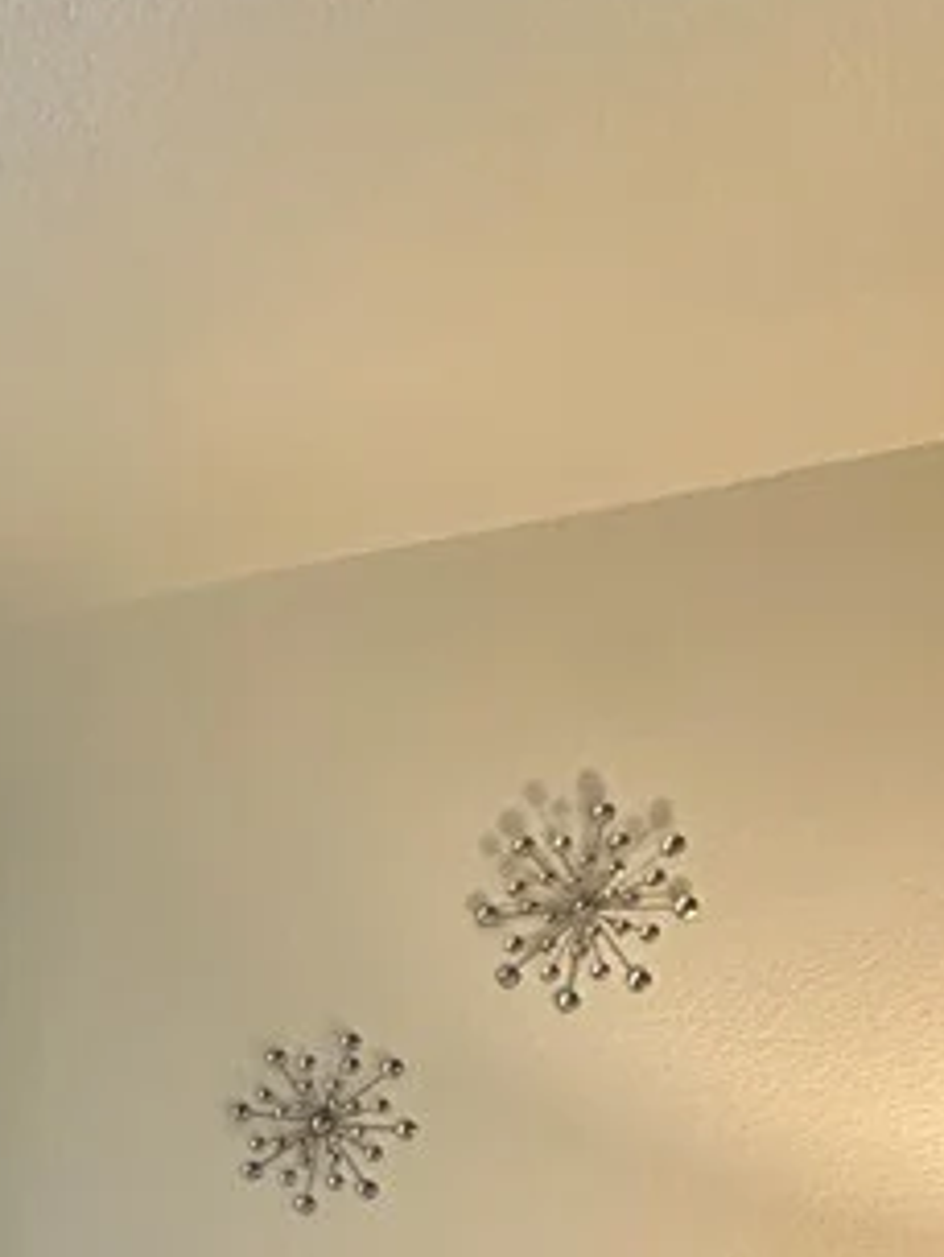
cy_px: 1488
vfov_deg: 33.4
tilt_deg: -10.6
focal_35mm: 47
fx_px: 1708
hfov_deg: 25.4
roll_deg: -0.6
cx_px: -363
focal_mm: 2.22
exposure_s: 1/60
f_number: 2.2
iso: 640
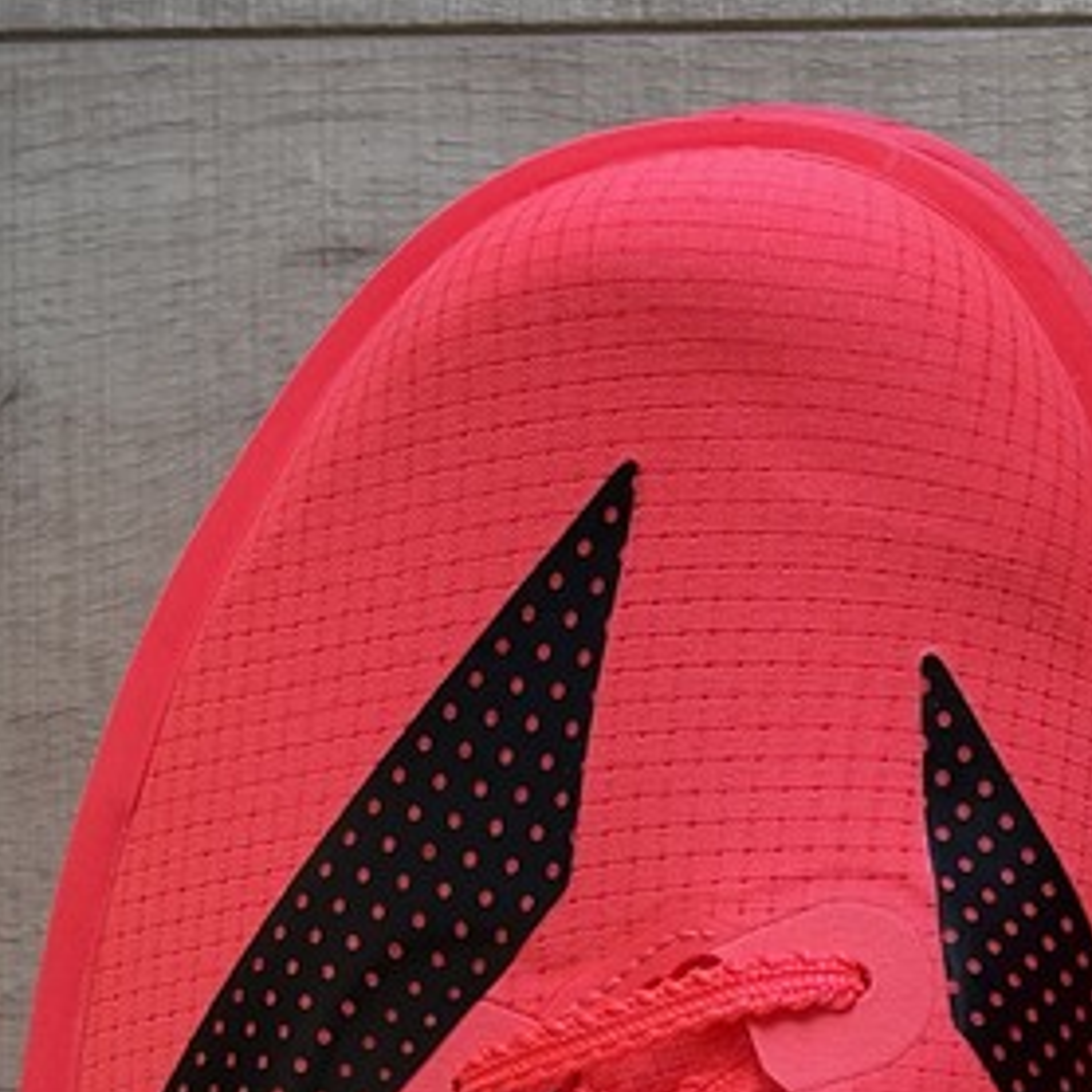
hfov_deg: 10.8
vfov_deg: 10.6
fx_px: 5675
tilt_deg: -85.4
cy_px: 1673
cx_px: 1265
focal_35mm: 159
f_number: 1.8
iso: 200
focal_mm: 6.93
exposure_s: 1/60
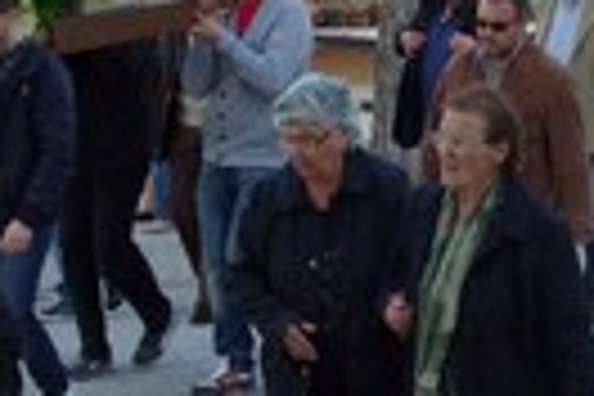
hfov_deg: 11.7
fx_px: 2871
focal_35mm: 174
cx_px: 540
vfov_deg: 7.9
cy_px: 65
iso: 3200
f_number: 8
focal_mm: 31
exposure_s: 1/250
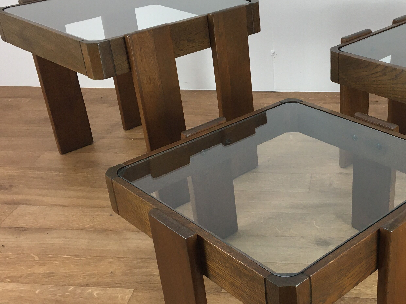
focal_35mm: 47
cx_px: 306
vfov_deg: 30.8
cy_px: 172
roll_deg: +1.0
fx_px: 551
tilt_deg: -29.0
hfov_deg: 39.3
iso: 40
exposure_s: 1/33
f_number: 2.2
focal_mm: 4.15
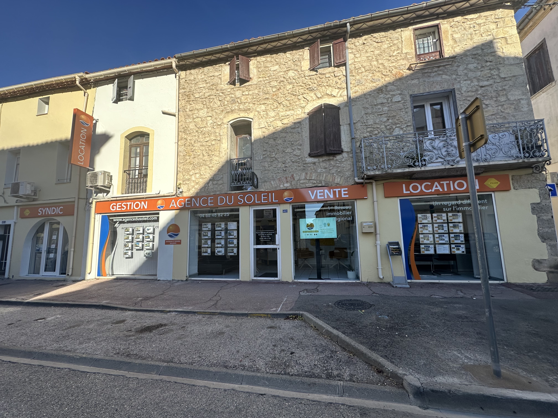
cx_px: 279
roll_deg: +1.5
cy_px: 209
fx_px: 226
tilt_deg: +7.7
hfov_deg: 102.1
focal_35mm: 14
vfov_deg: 85.7
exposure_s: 1/1043
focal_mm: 2.22
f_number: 2.2
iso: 50
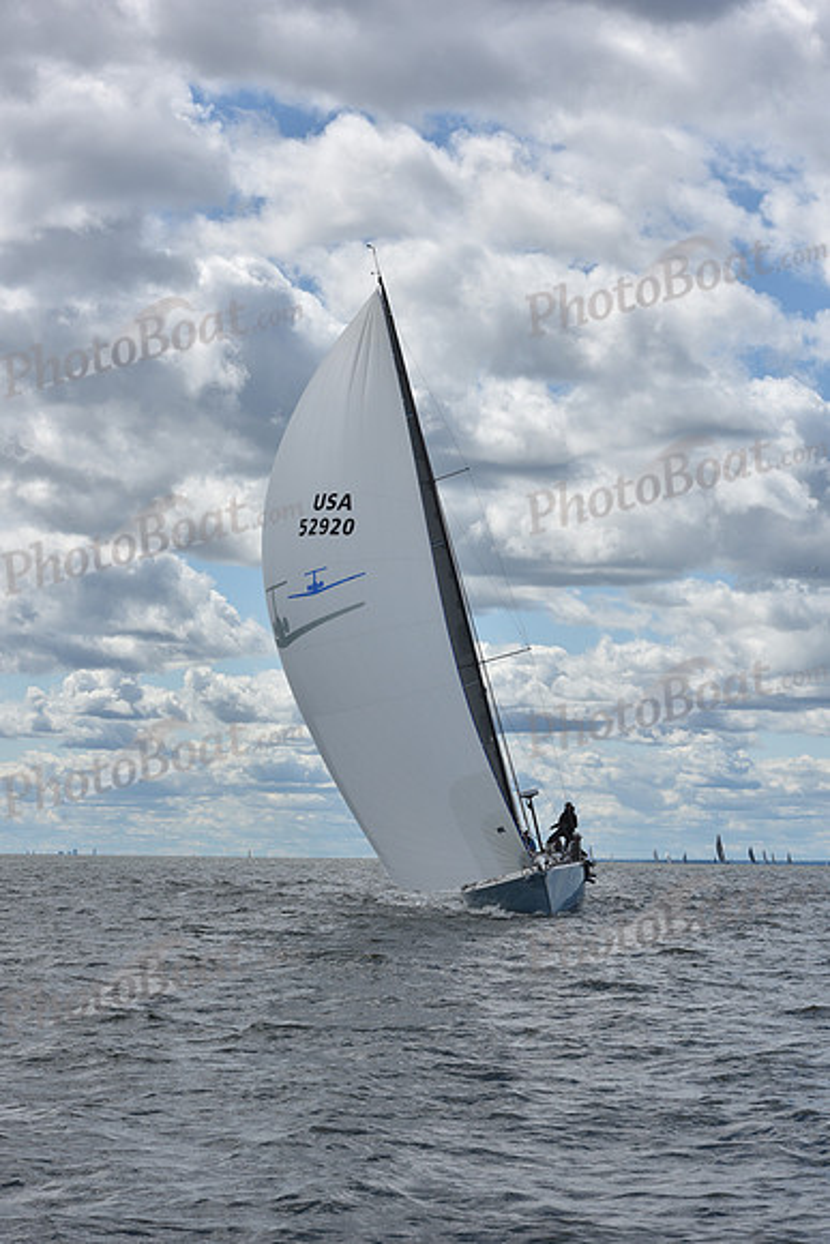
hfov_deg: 16.7
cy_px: 622
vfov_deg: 24.8
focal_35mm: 82
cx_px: 415
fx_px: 2834
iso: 250
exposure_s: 1/800
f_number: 11
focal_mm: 82
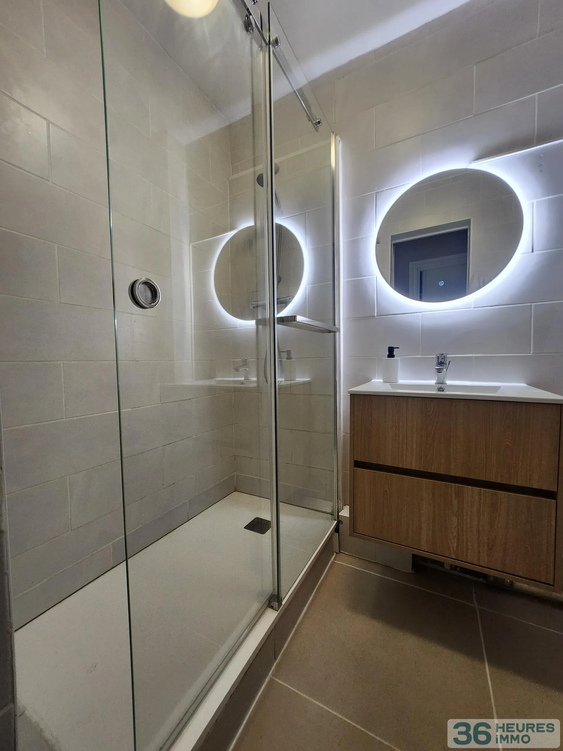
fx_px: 282
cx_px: 282
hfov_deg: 89.9
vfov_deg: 106.2
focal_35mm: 13
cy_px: 376
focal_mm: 1.74
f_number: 2.2
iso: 160
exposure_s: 1/50
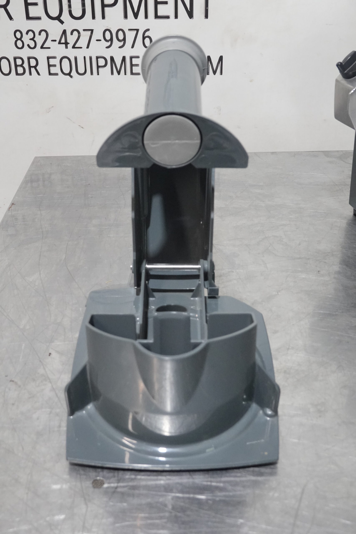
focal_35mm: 41
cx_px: 178
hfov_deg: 32.6
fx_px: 608
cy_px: 267
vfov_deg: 47.4
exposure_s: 1/50
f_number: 4
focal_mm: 15.28
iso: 1250
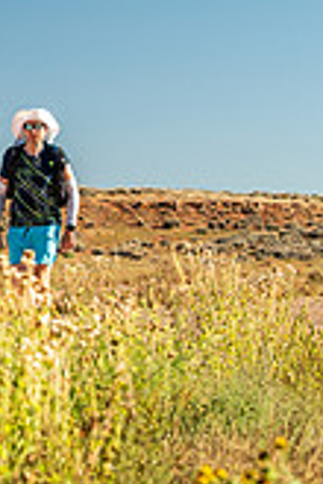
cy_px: 123
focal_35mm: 191
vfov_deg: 10.7
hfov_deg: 7.1
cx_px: -103
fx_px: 2570
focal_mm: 70
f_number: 4.5
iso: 320
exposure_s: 1/1250
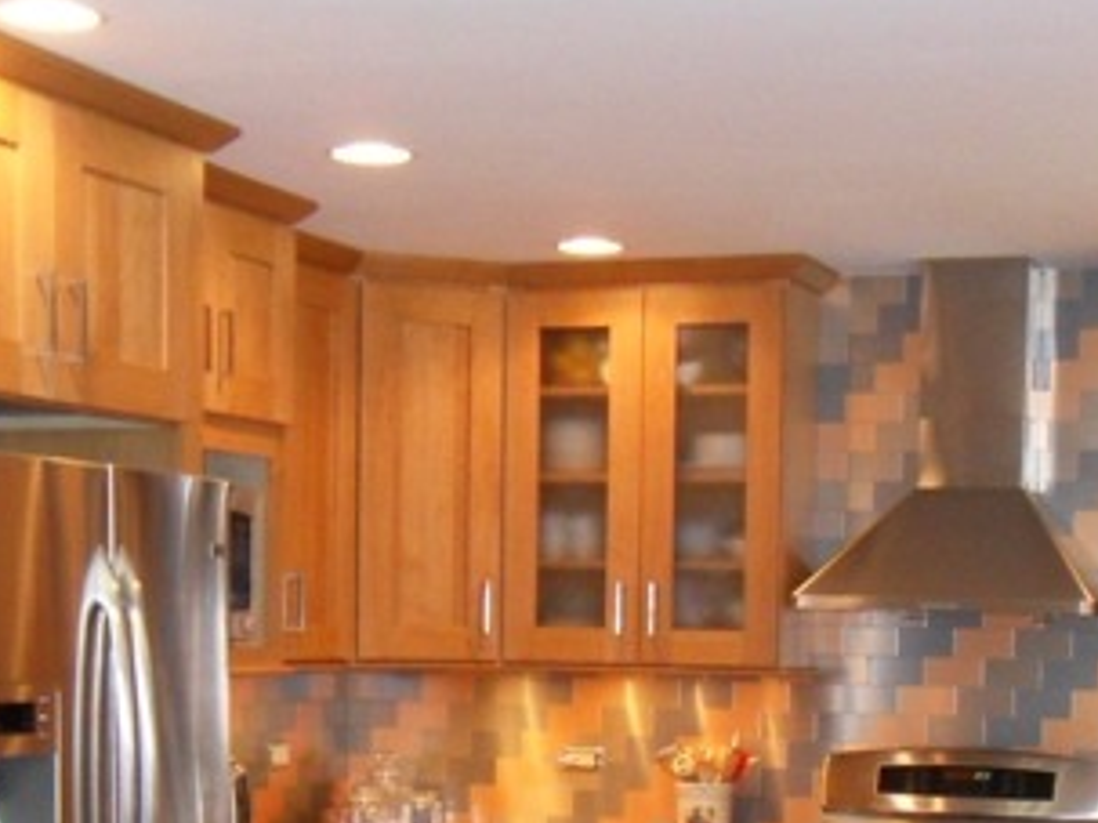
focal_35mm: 74
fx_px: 2346
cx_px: 703
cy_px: 859
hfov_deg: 26.2
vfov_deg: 19.2
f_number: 3.5
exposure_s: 1/45
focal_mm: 6.3
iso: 400
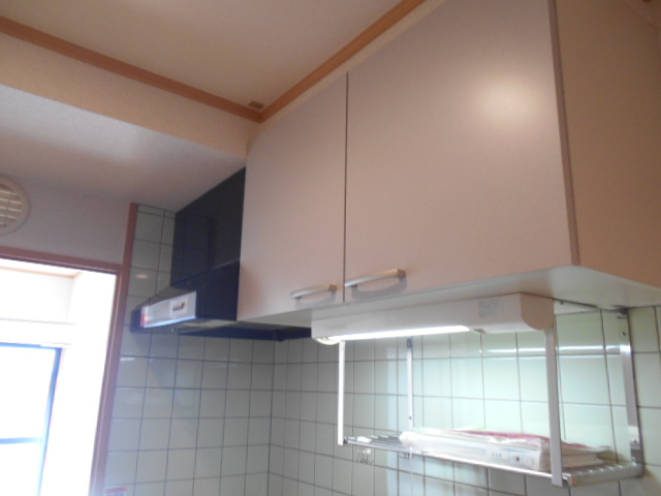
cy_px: 248
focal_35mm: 26
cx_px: 330
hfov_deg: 67.3
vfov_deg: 53.1
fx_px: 496
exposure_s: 1/30
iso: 200
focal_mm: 4.6
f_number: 3.2
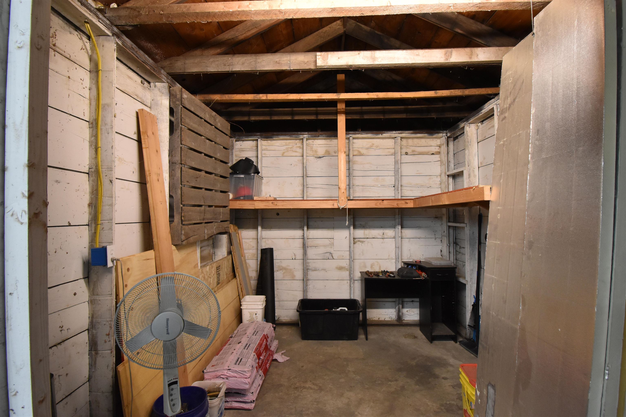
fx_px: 300
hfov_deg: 92.4
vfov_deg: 69.7
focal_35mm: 17
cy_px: 208
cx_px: 313
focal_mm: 11.5
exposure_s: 1/30
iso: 1600
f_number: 8
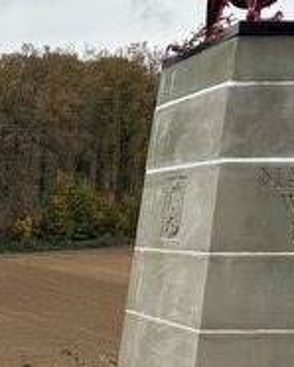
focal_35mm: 109
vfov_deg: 17.6
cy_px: 223
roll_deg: +0.3
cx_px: -93
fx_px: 1185
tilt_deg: -0.1
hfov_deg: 13.6
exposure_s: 1/833
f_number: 1.5
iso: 50
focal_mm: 5.7
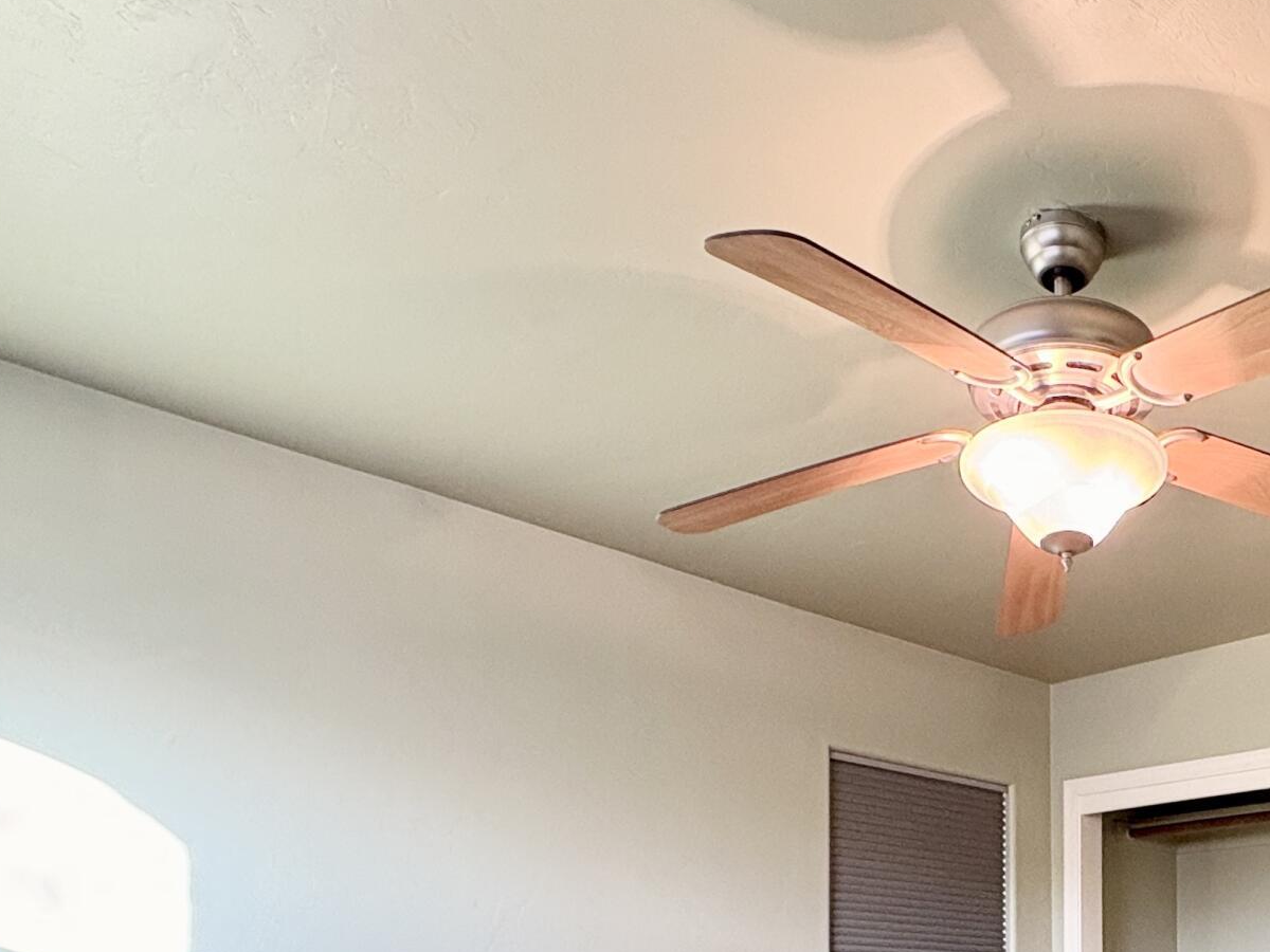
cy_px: 1039
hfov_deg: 47.9
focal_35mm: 35
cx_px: 1114
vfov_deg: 35.1
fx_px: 1284
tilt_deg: +0.0
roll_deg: +0.4
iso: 400
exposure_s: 1/60
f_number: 2.2
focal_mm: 2.22
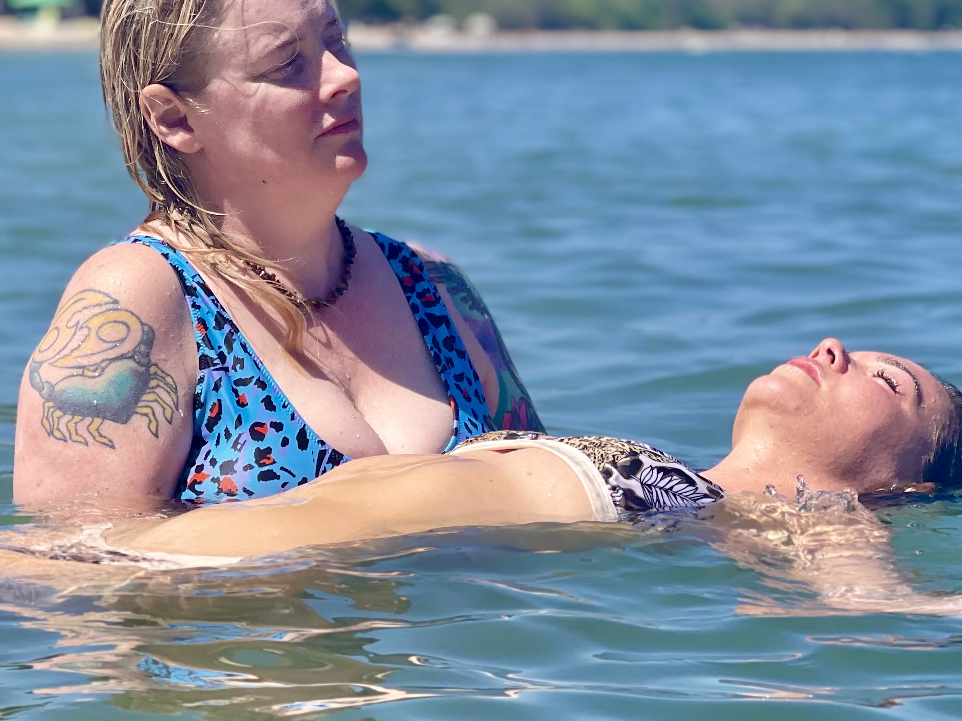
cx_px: 245
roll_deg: -2.7
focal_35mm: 124
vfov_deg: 12.0
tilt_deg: -7.6
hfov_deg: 15.8
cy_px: 419
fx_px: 3446
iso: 32
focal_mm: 7.5
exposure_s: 1/1783
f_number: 2.2
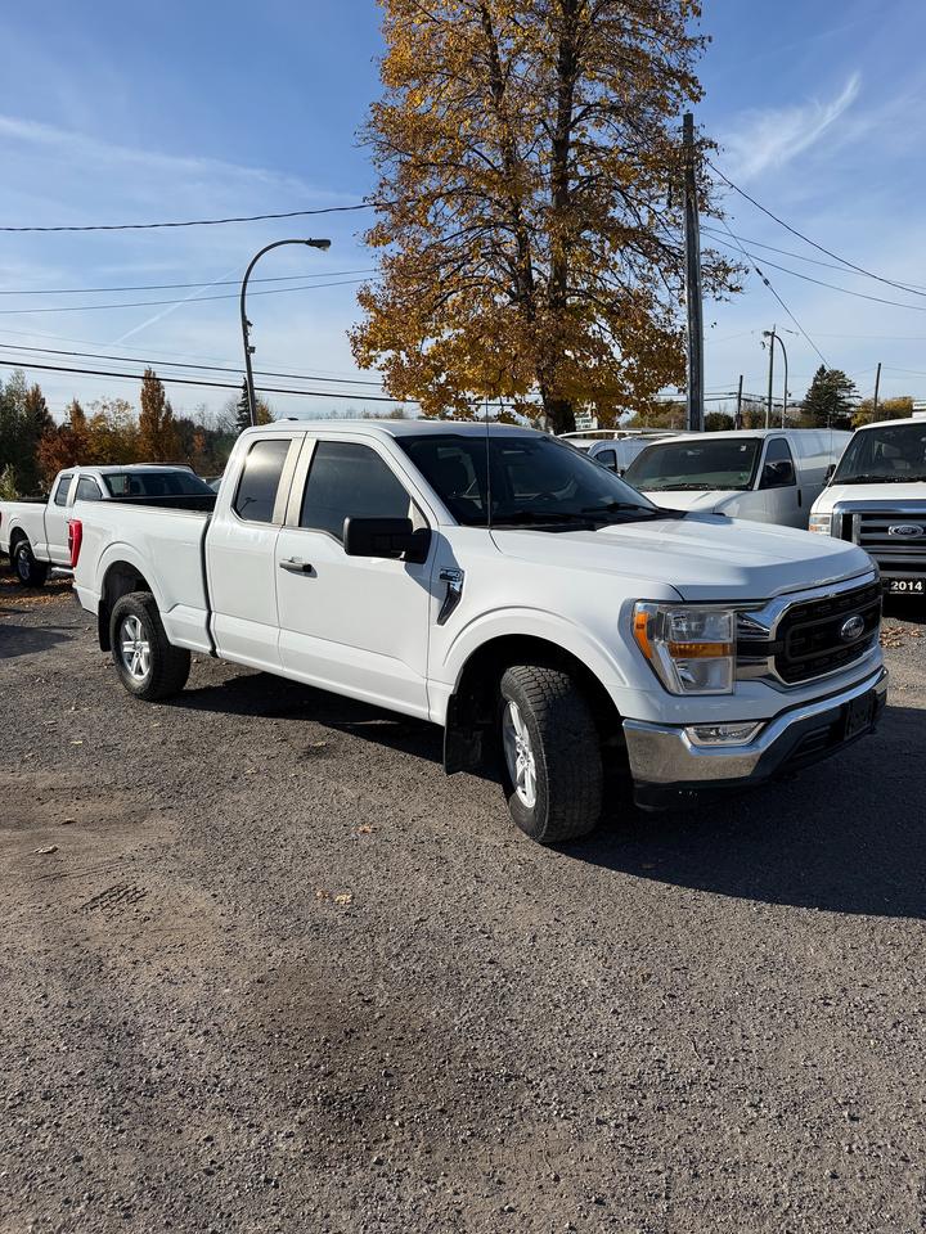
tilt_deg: -11.0
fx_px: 856
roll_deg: +2.2
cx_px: 463
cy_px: 617
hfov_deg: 56.8
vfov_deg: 71.6
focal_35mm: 24
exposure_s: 1/6173
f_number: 1.78
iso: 80
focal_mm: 6.76
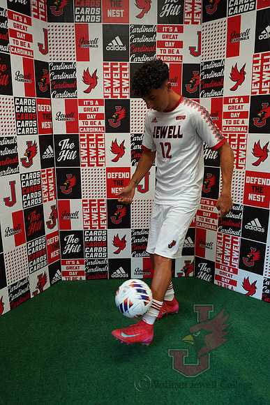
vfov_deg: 65.5
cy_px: 202
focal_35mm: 28
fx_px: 315
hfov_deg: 46.4
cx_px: 135
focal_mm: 28
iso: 1000
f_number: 4
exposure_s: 1/160
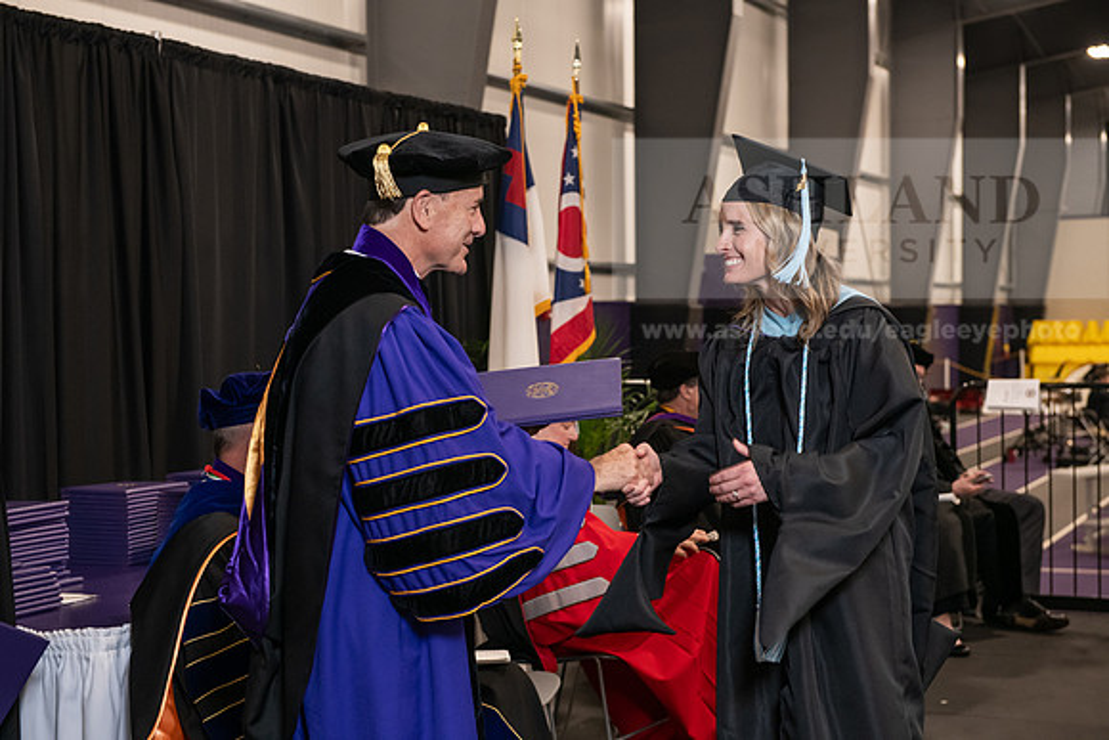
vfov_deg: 21.9
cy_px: 370
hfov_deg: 32.4
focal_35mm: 62
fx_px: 1910
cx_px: 554
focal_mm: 62
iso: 2000
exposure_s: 1/125
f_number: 5
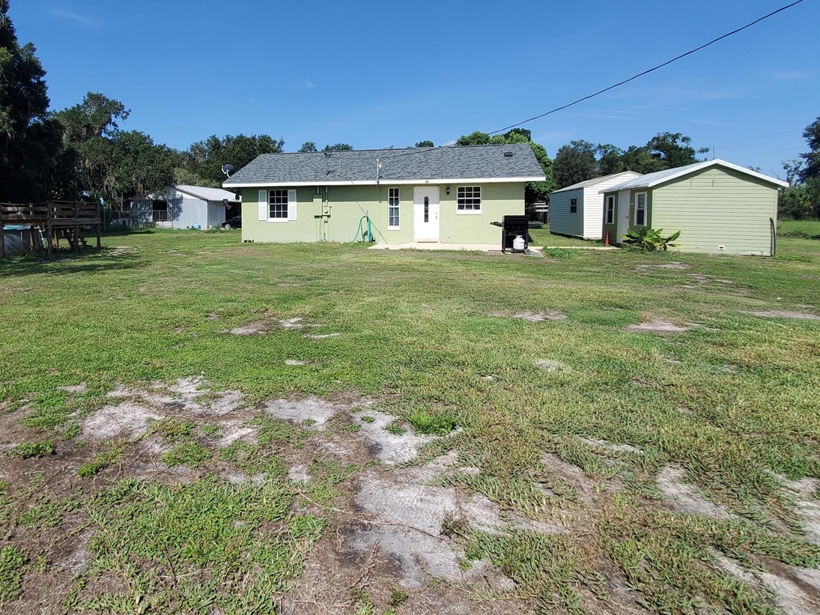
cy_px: 225
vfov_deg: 67.5
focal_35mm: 19
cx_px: 322
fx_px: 450
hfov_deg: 83.5
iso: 50
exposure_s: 1/1105
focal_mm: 1.8
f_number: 2.2
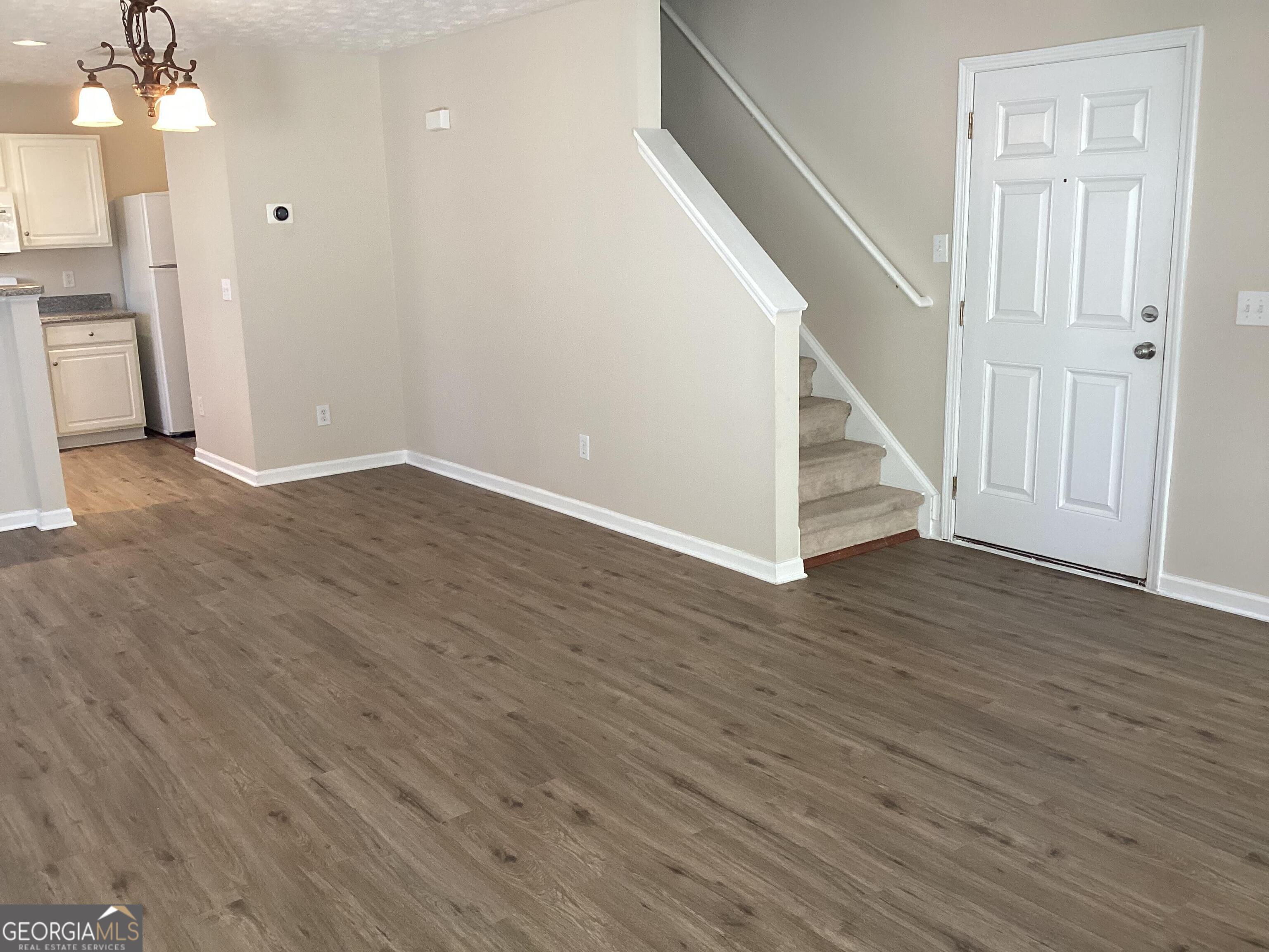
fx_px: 1136
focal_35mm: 31
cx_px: 634
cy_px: 476
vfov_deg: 45.4
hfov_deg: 58.4
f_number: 2.4
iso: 100
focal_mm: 3.3
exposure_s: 1/60
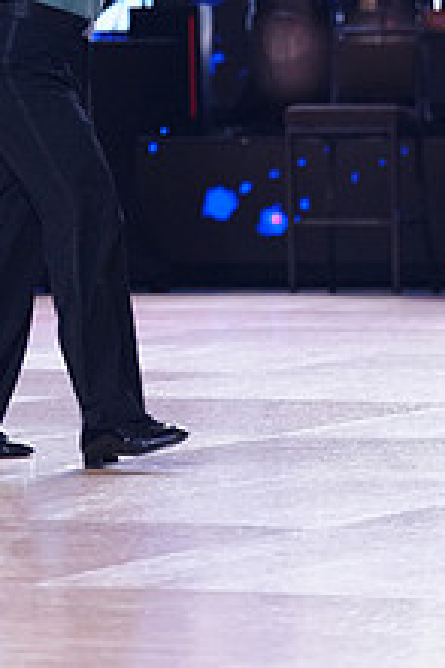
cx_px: 29
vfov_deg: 7.6
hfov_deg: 5.1
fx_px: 4977
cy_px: -206
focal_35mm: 268
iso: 2000
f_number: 2.8
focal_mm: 102
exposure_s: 1/400
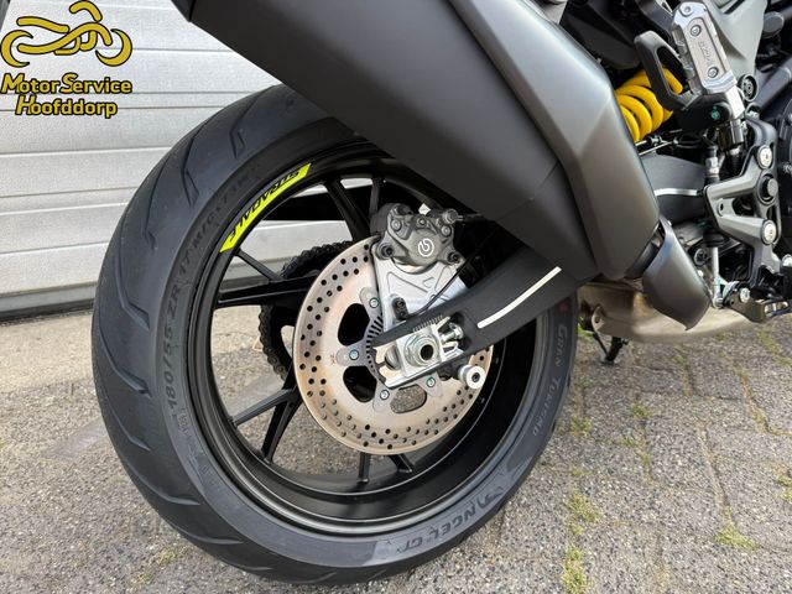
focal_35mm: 24
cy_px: 297
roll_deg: +0.7
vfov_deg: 56.8
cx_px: 396
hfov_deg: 71.6
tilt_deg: -17.4
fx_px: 549
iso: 80
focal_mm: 6.76
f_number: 1.78
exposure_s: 1/459
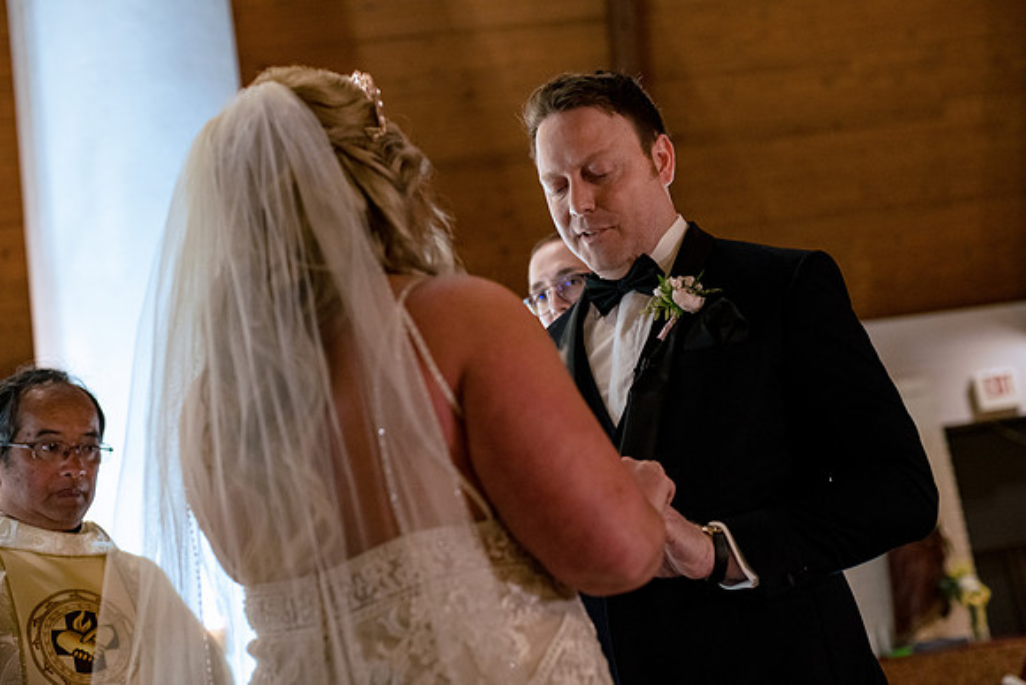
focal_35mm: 50
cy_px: 342
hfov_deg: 39.6
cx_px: 513
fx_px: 1425
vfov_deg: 27.0
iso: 3200
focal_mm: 50
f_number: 3.2
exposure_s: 1/250
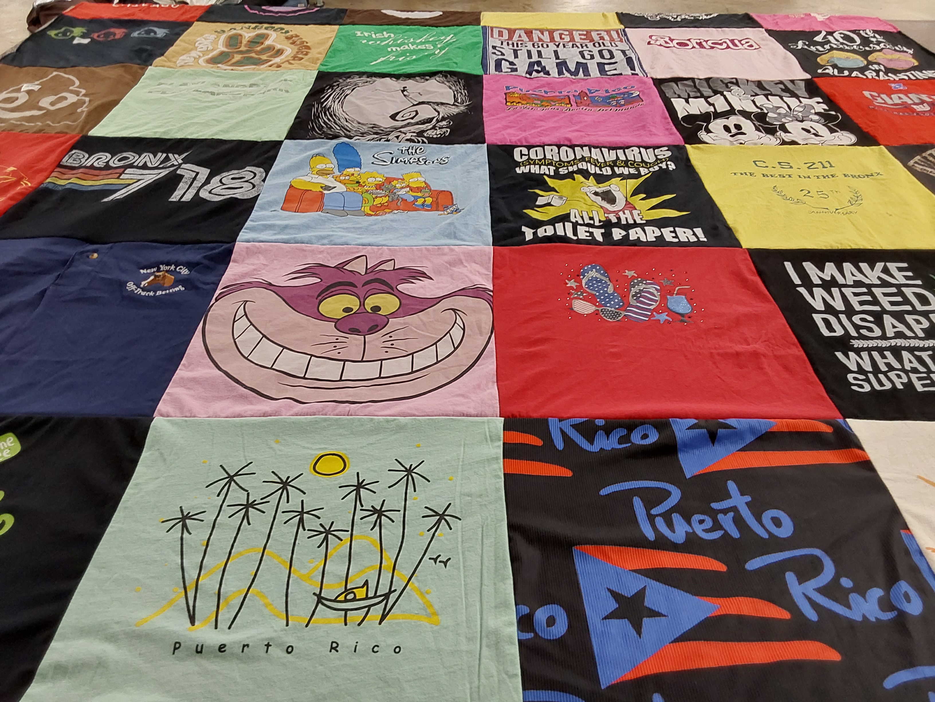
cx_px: 468
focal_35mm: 28
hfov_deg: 63.4
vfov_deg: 49.7
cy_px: 351
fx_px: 756
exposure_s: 1/50
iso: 80
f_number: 1.9
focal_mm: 2.91
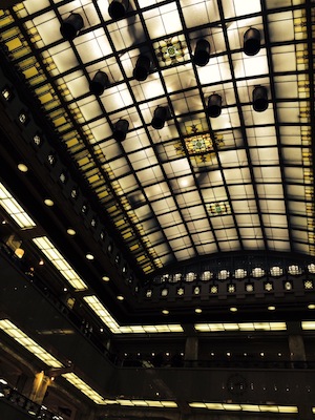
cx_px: 158
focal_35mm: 30
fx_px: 364
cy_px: 210
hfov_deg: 46.8
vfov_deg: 60.0
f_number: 2.2
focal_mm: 4.12
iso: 64
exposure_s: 1/120
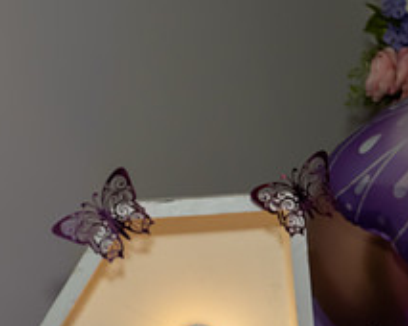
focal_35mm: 112
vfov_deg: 13.5
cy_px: 354
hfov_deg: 15.7
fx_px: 1351
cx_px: 626
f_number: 7.1
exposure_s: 1/200
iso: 800
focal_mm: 24
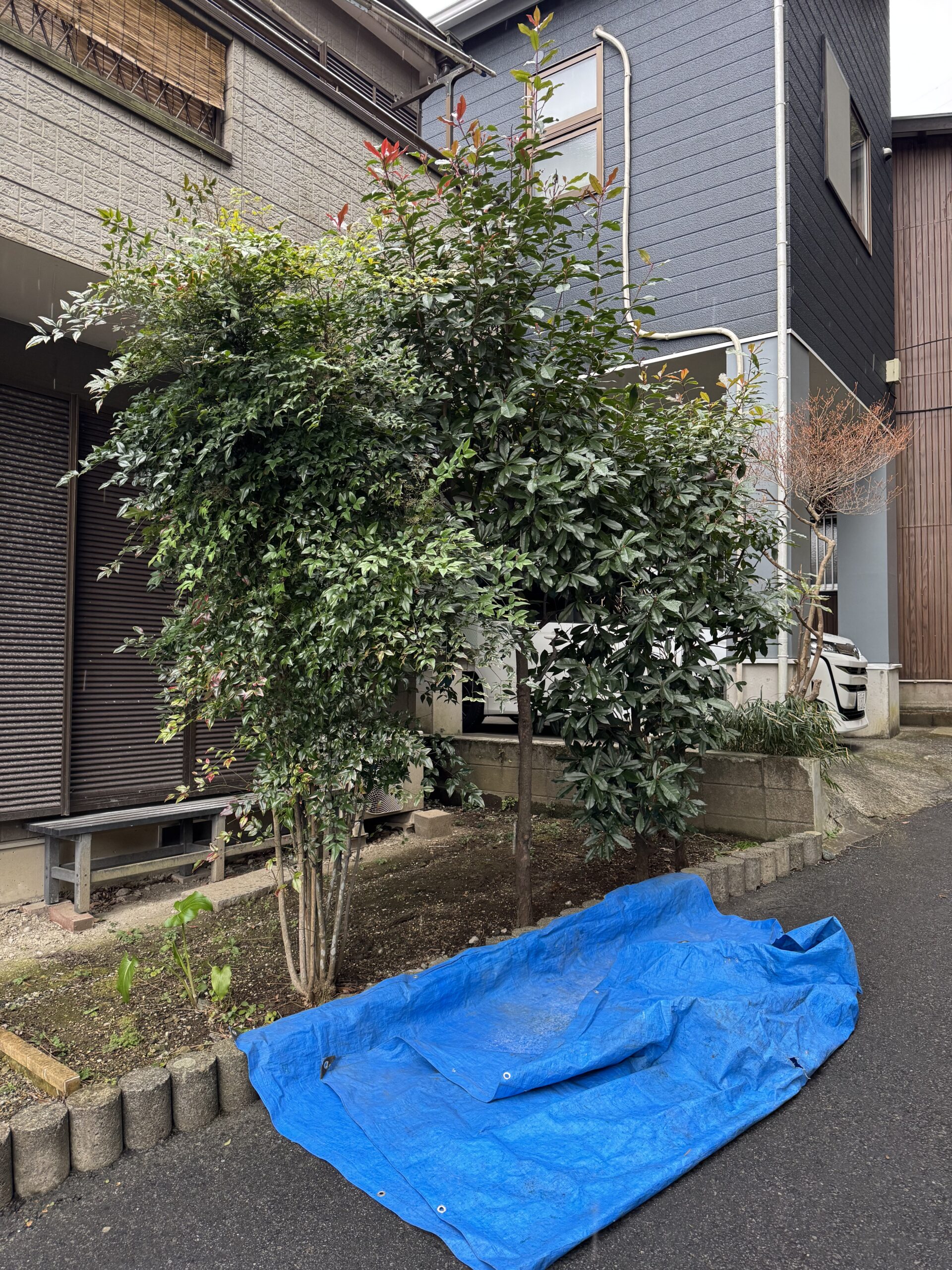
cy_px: 635
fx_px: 880
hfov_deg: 56.8
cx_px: 476
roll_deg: -0.8
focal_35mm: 24
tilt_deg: -1.5
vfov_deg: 71.6
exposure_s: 1/76
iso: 200
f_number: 1.78
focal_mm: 6.76
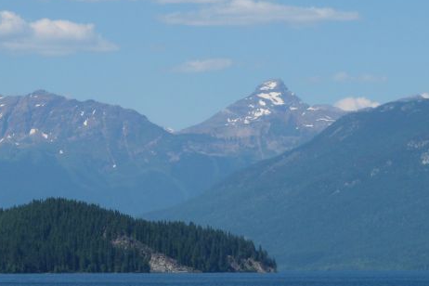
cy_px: 103
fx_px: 2705
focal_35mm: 227
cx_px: 136
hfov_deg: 9.1
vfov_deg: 6.1
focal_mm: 20.6
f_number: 7.1
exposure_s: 1/500
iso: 100
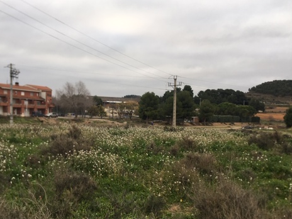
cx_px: 147
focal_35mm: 40
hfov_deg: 46.8
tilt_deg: -3.7
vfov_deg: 35.8
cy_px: 131
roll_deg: -1.1
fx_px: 337
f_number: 2.2
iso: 25
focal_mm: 4.15
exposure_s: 1/160
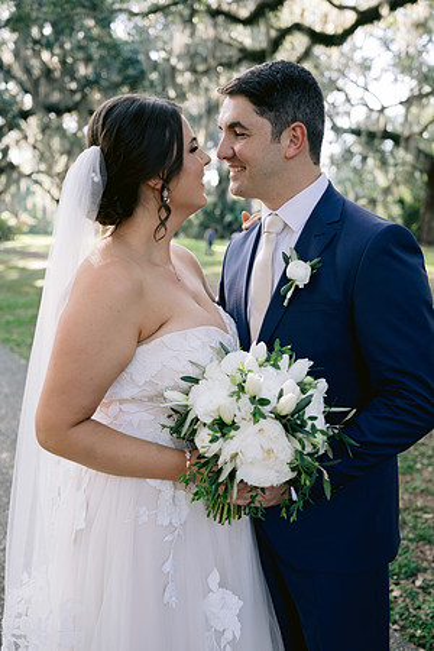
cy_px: 326
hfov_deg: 37.9
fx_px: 633
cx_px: 217
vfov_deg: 54.4
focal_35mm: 35
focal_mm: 35
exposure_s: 1/250
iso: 250
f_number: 2.8
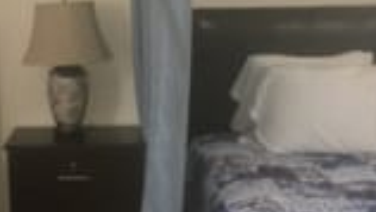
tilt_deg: -14.7
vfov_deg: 15.1
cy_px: 157
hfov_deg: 26.3
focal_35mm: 80
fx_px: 798
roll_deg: +0.8
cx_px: 114
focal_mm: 4.15
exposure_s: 1/16
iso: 100
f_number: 2.2
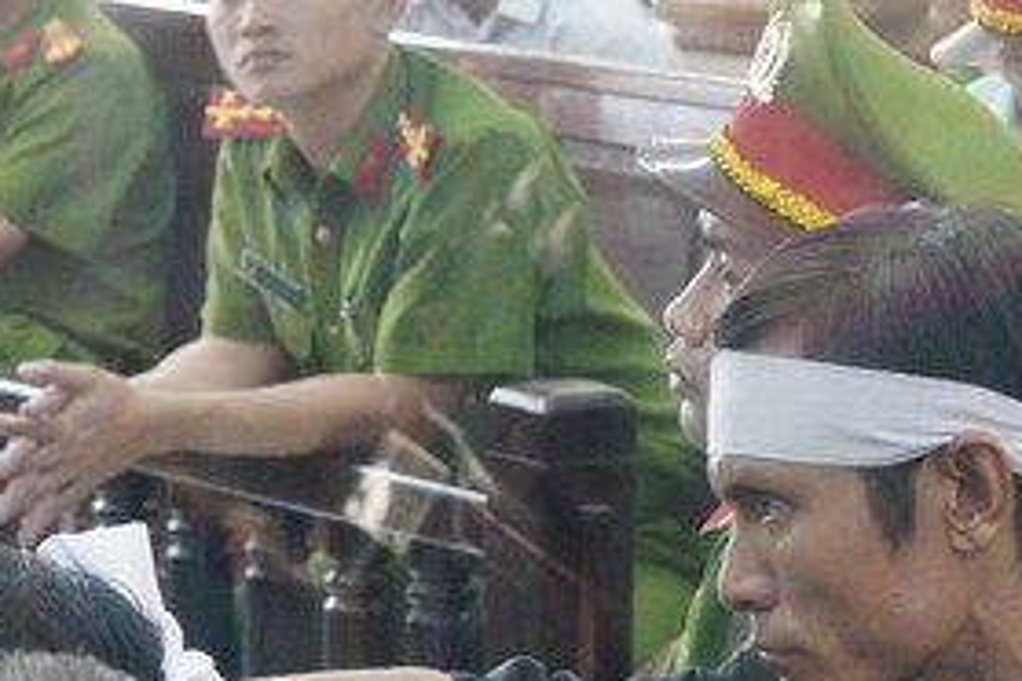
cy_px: 577
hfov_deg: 11.8
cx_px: 1088
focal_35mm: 172
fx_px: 4883
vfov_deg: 8.0
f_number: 5.6
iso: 4000
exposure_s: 1/200
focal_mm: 50
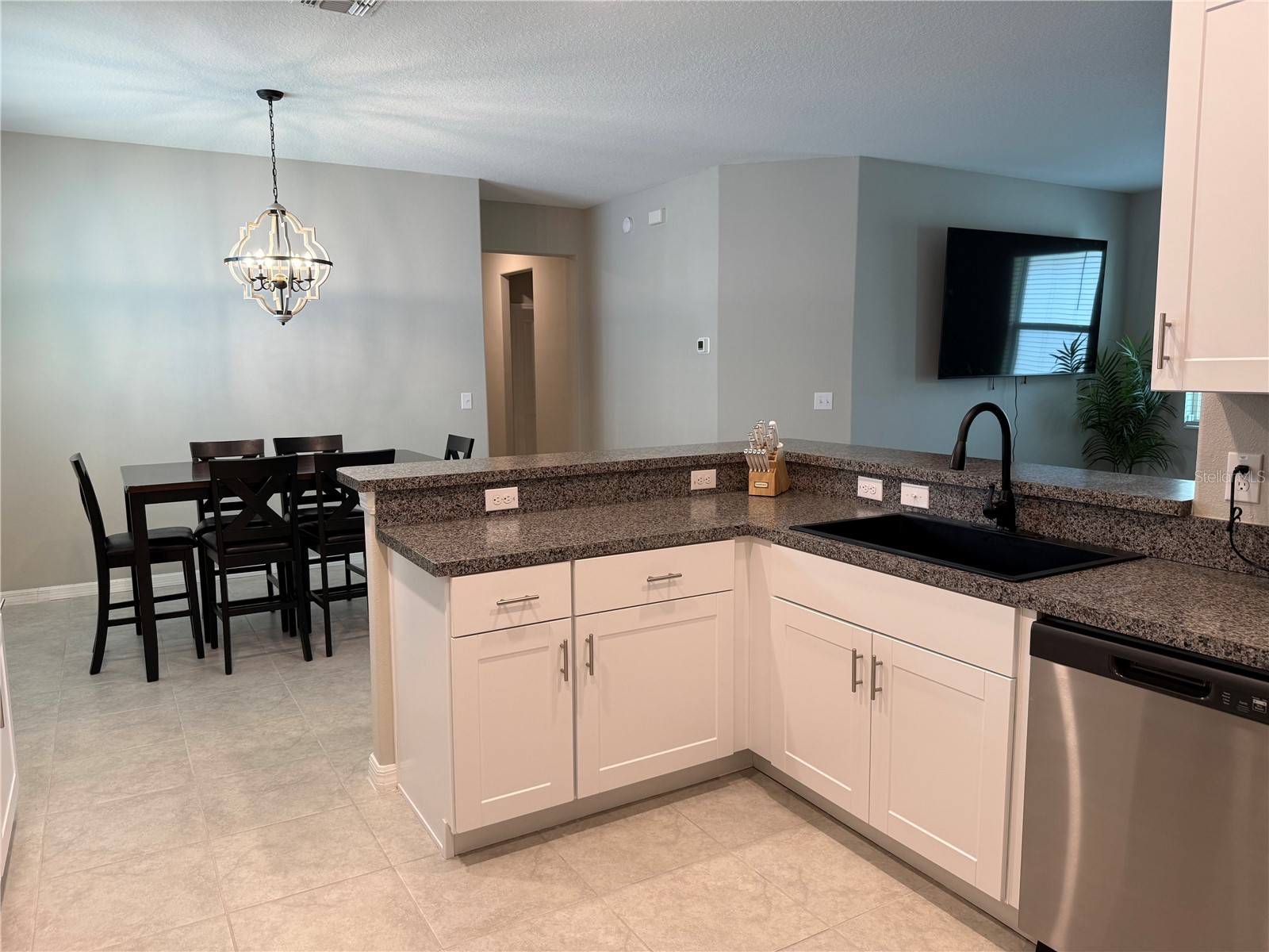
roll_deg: +0.3
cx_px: 634
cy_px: 476
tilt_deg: -7.3
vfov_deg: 56.8
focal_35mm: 24
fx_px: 880
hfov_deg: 71.6
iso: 100
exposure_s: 1/60
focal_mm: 6.76
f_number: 1.78
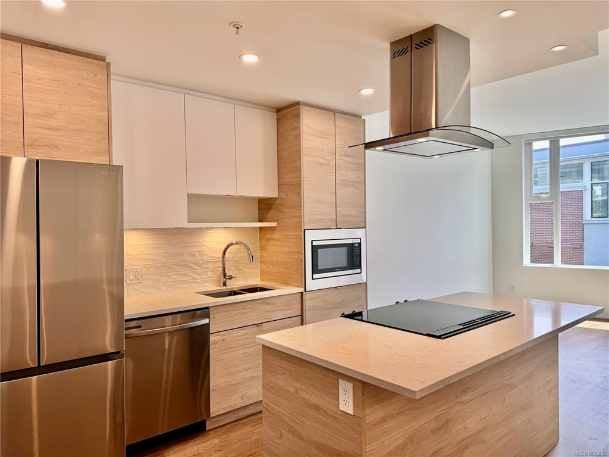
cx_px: 304
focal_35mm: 24
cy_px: 228
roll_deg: +0.9
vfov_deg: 56.8
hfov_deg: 71.6
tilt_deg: -0.5
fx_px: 422
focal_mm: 6.76
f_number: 1.78
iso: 64
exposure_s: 1/238
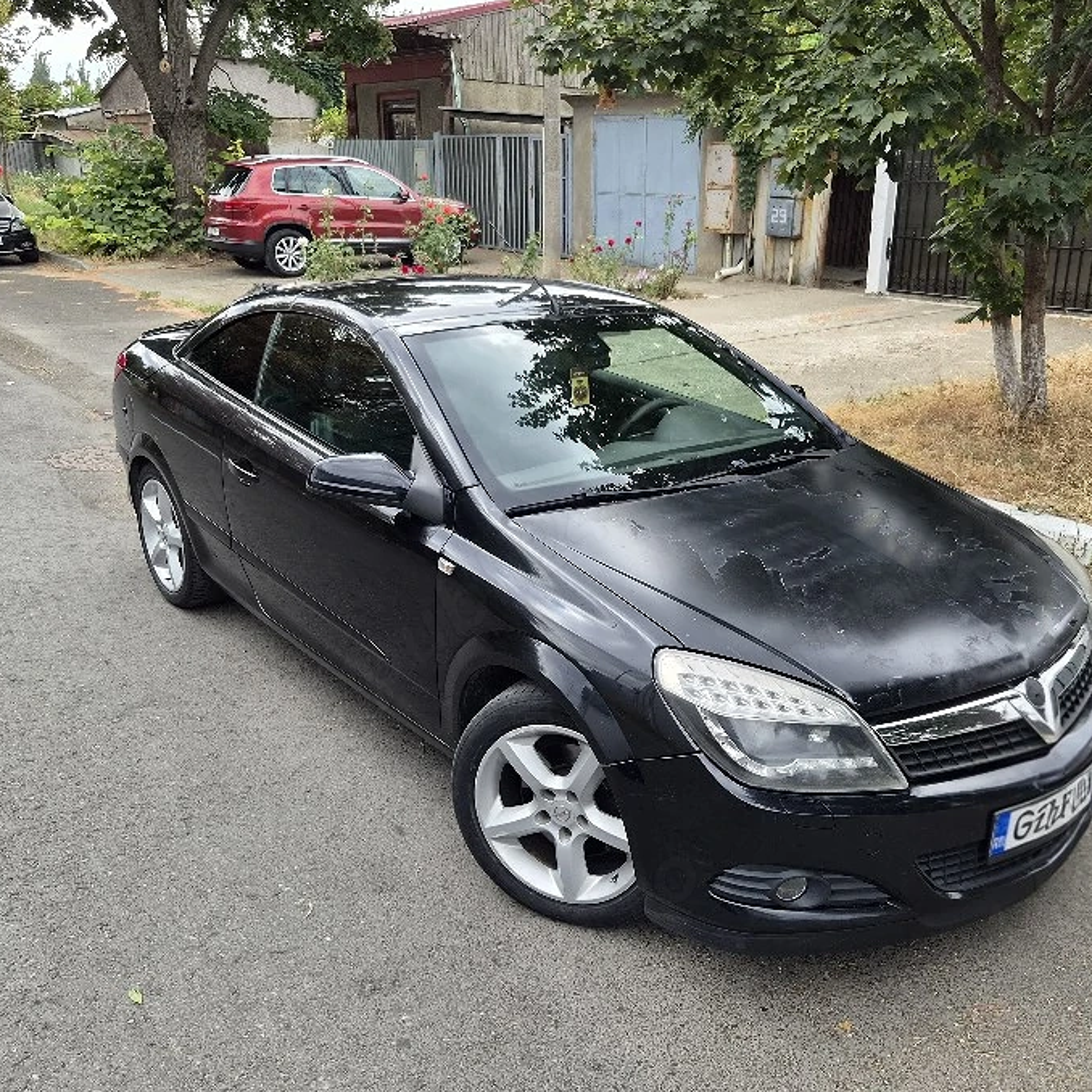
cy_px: 577
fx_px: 1071
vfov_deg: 54.0
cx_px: 631
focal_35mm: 30
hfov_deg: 53.8
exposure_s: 1/909
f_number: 1.8
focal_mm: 5.4
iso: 80
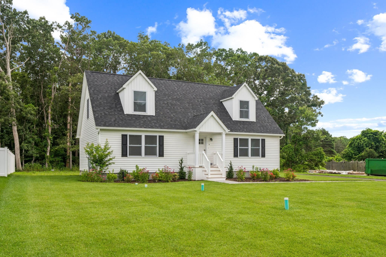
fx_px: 332
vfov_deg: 42.3
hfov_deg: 60.3
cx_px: 193
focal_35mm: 31
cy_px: 128
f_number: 16
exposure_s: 1/100
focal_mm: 31
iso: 250
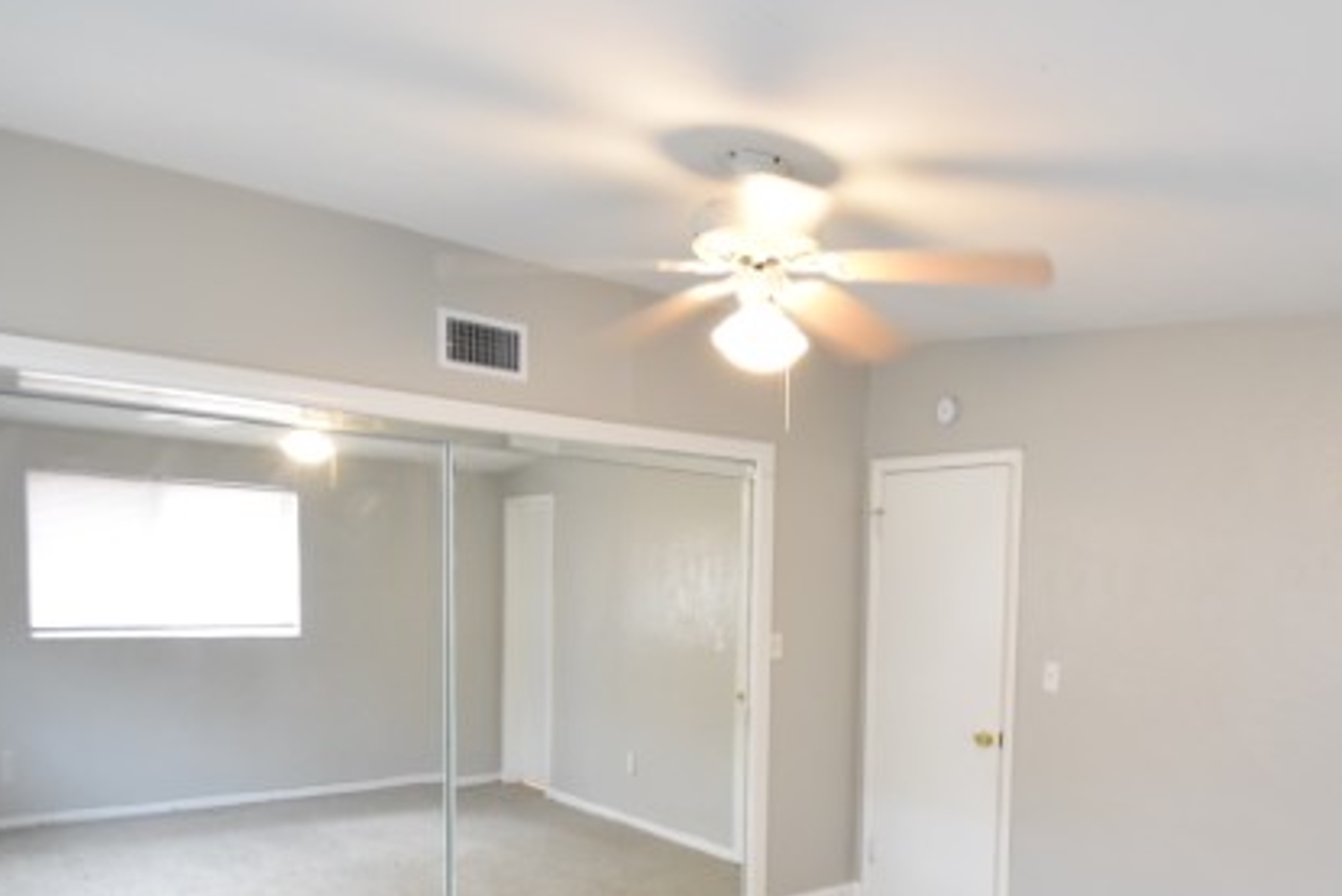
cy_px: 647
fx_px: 970
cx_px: 938
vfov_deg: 48.1
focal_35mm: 26
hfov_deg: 66.7
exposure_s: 1/20
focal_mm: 10
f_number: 3.5
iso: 800
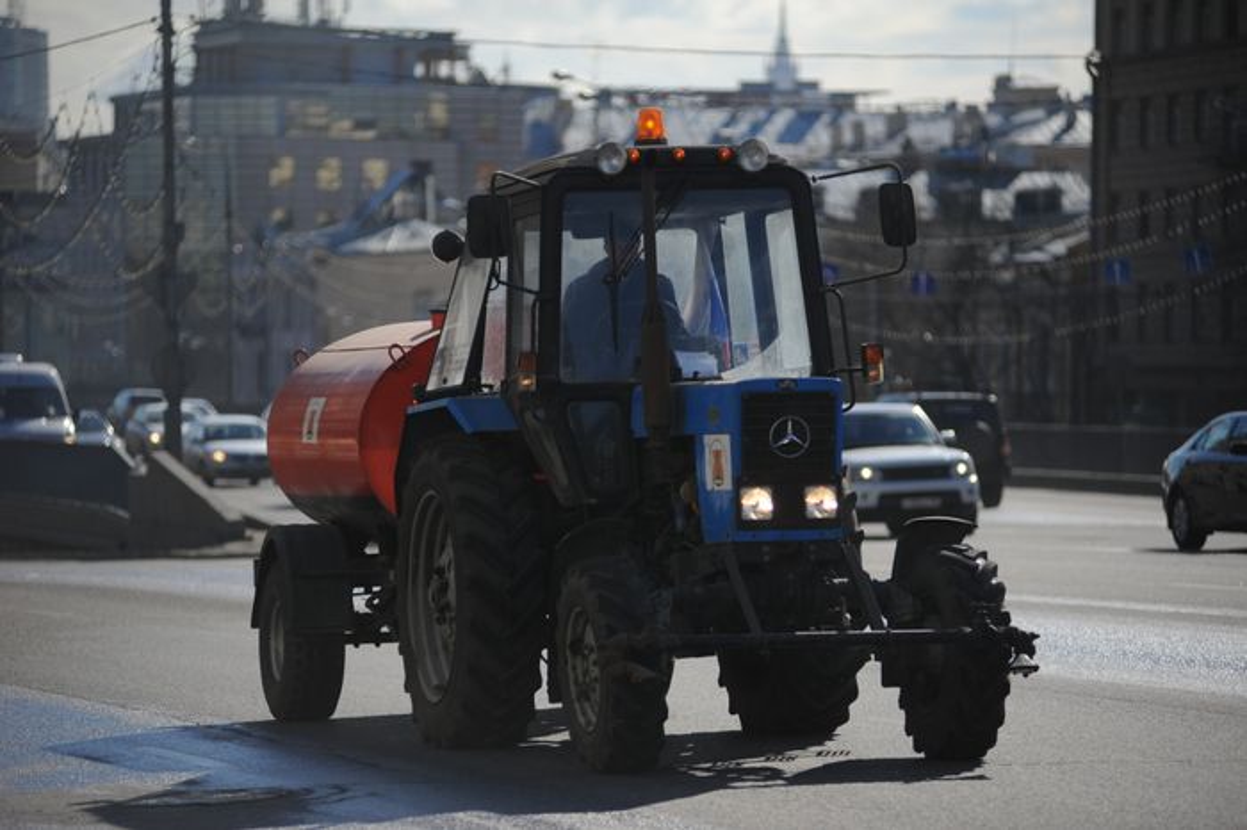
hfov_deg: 12.1
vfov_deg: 8.1
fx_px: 5886
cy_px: 415
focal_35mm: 170
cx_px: 624
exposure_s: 1/4000
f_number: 2.8
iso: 200
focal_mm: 170
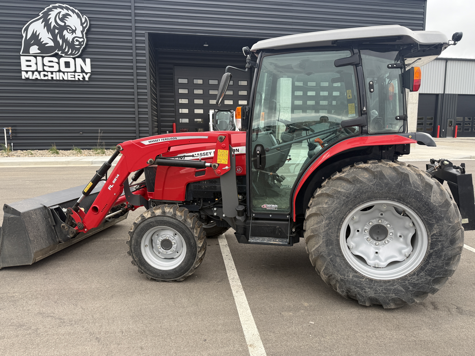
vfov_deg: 54.9
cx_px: 242
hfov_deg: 69.4
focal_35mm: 25
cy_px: 174
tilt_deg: -5.7
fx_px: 343
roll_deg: +0.9
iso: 80
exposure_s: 1/555
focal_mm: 6.76
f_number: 1.78
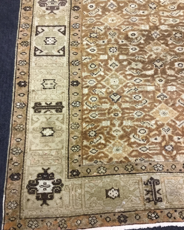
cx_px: 93
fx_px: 225
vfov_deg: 54.2
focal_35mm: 33
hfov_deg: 44.6
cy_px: 121
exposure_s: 1/30
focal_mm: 3.3
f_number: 2.4
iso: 100
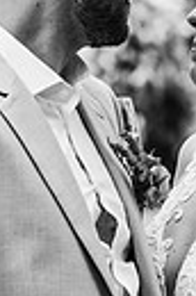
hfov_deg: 4.6
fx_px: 2414
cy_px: 143
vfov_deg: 7.0
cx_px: 247
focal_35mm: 294
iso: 100
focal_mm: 85
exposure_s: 1/500
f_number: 4
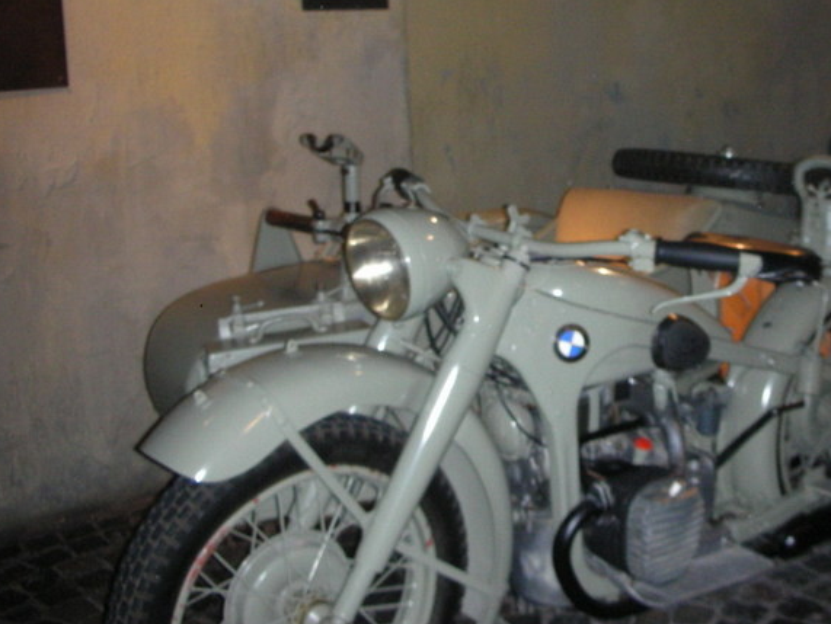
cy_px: 214
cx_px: 552
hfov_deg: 38.5
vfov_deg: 29.5
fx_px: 1177
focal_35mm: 49
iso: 200
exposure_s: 1/60.1
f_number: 3
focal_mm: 5.8
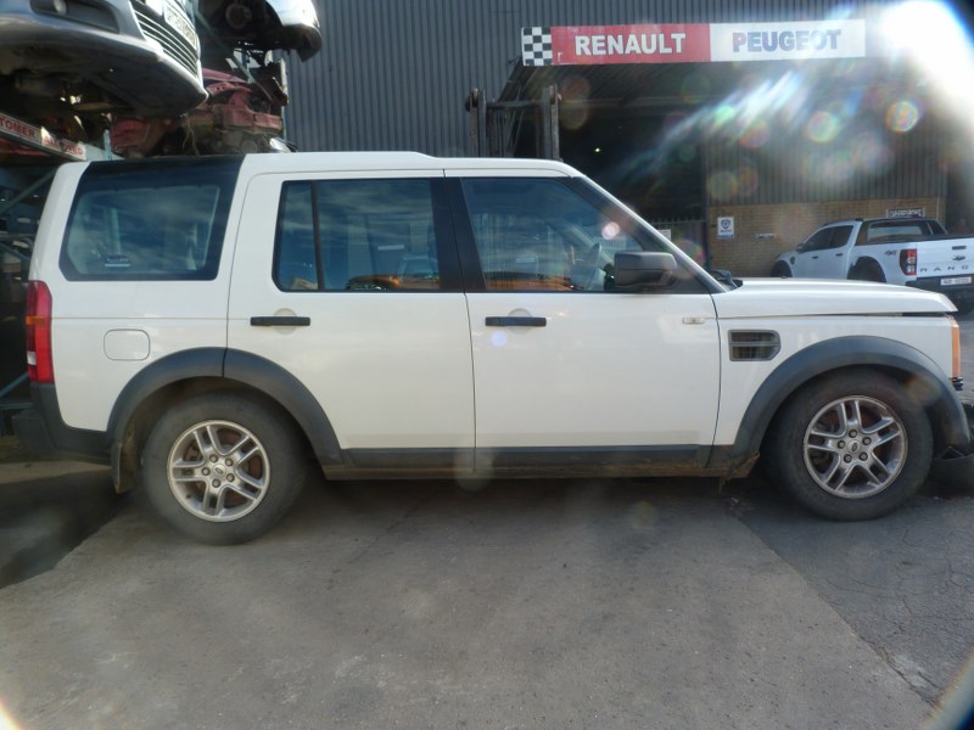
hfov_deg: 69.4
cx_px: 487
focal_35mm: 25
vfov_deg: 54.9
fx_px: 703
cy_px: 365
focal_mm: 4.5
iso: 80
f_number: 4
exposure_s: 1/125
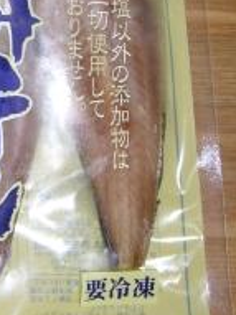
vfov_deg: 23.3
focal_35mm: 82
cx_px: -28
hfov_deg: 17.3
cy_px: 43
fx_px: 746
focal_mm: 5.8
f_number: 2.8
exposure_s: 1/60
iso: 80
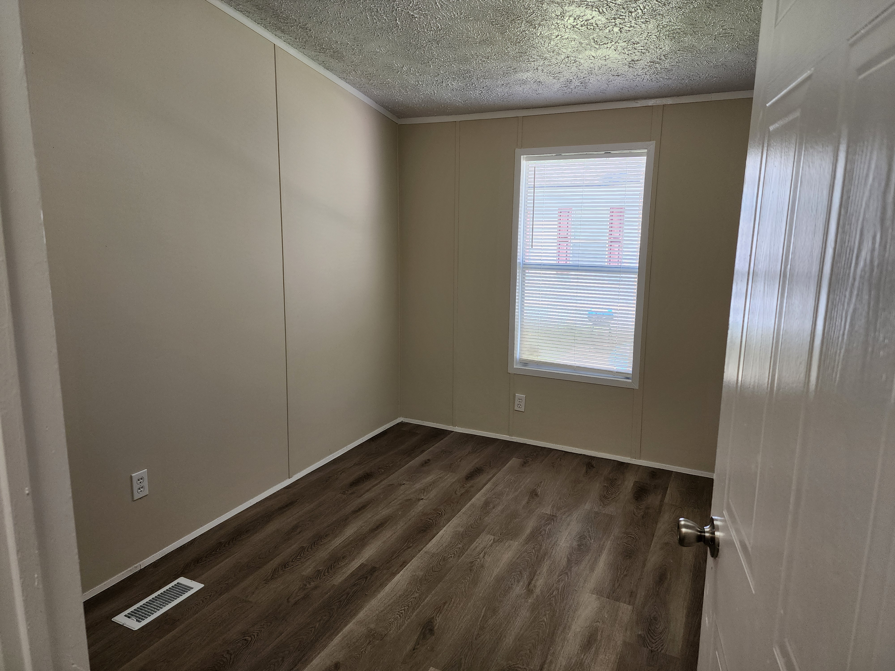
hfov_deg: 73.9
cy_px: 336
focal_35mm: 23
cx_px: 448
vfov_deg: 58.9
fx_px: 595
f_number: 1.8
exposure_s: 1/180
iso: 160
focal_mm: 6.4
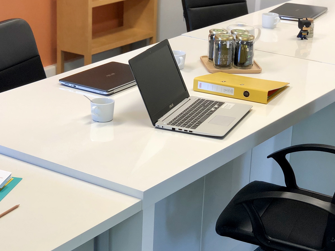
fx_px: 852
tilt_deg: -19.2
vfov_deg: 16.8
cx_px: 133
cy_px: 120
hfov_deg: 22.2
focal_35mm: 88
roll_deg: -1.2
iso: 50
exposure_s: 1/50
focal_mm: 6
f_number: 2.4
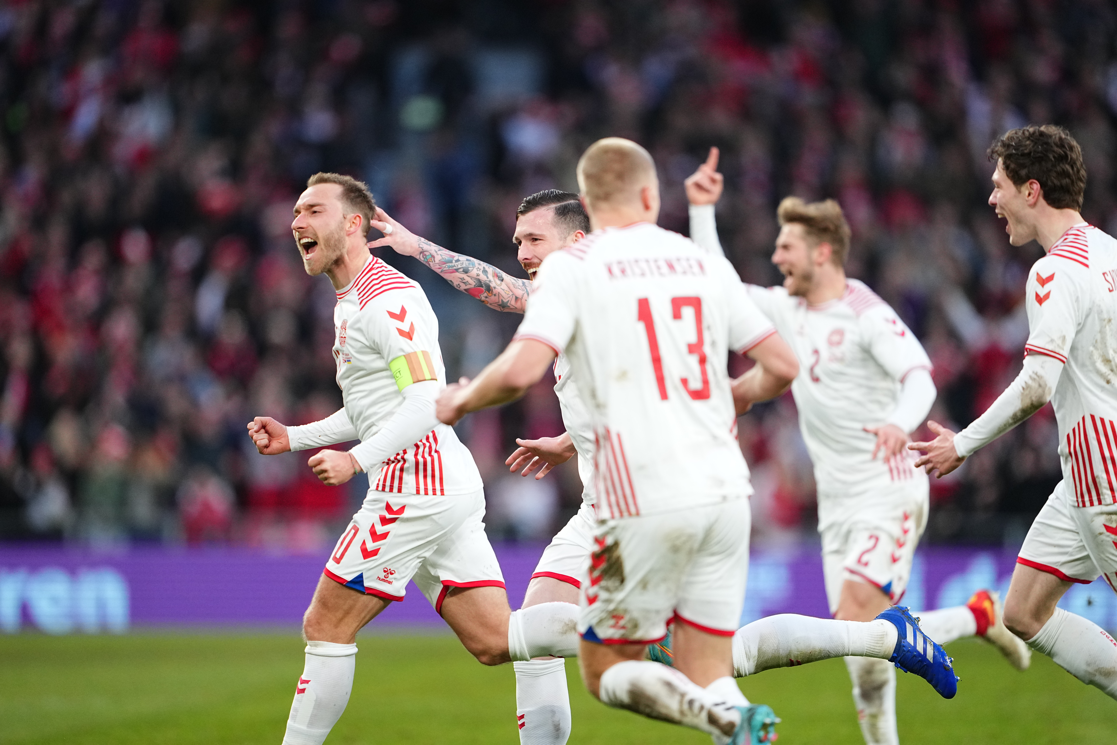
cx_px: 558
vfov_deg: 3.4
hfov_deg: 5.2
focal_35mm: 400
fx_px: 12410
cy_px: 372
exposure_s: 1/1600
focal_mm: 400
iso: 2500
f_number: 2.8
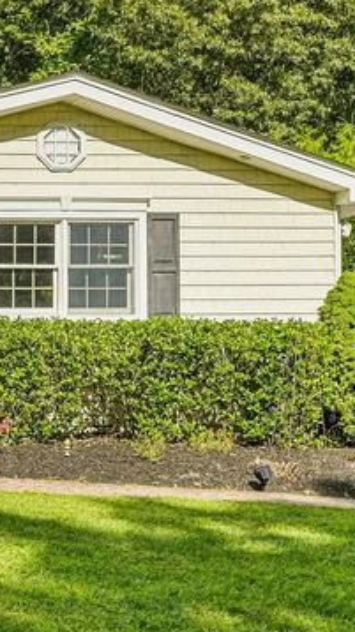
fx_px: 1207
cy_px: 370
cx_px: -307
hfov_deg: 14.5
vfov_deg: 29.3
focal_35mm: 72
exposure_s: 1/250
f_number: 9
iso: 160
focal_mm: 24
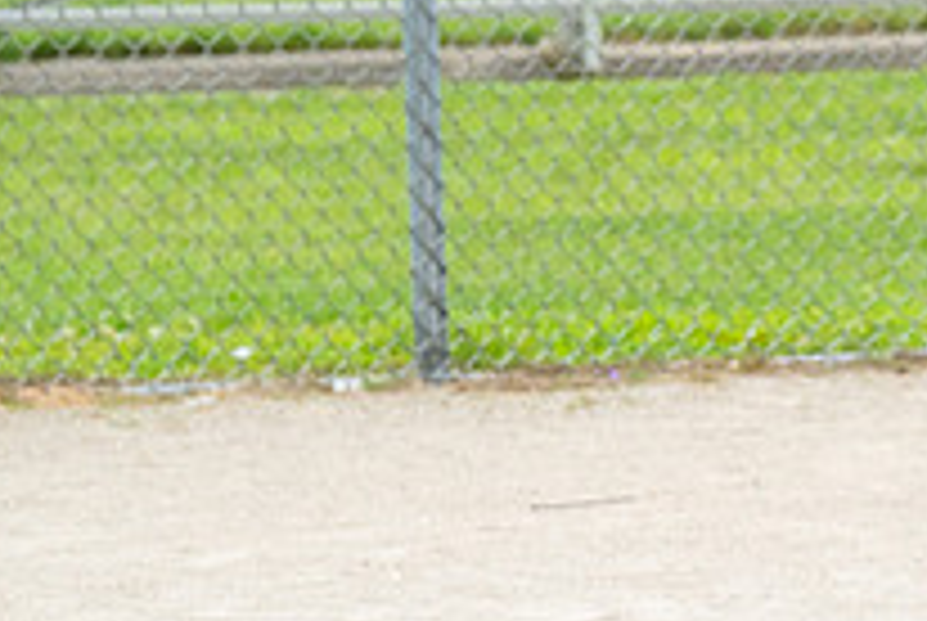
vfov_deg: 3.2
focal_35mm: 436
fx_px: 11243
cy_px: 349
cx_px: 1242
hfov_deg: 4.7
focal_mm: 155
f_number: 5.6
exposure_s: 1/1000
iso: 1250
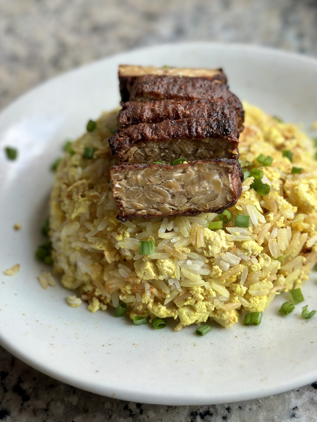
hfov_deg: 30.3
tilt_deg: -44.1
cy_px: 211
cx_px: 158
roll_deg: +4.6
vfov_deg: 39.7
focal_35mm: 48
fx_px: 586
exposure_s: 1/571
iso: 80
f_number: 1.78
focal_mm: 6.86
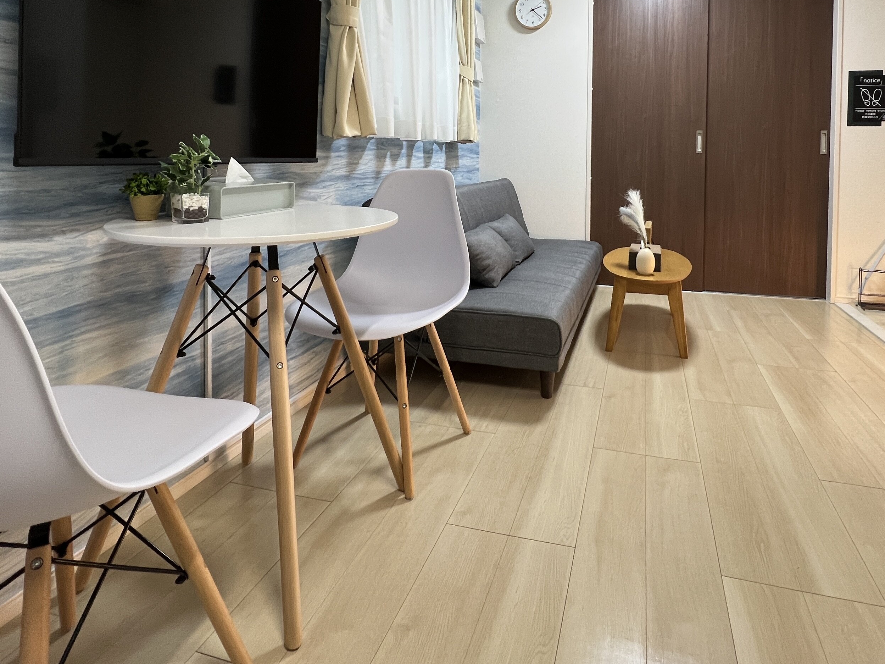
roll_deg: -0.9
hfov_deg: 78.7
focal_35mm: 21
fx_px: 537
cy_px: 174
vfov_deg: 60.3
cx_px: 488
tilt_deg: -2.1
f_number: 1.8
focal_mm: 1.57
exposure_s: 1/50
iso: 160
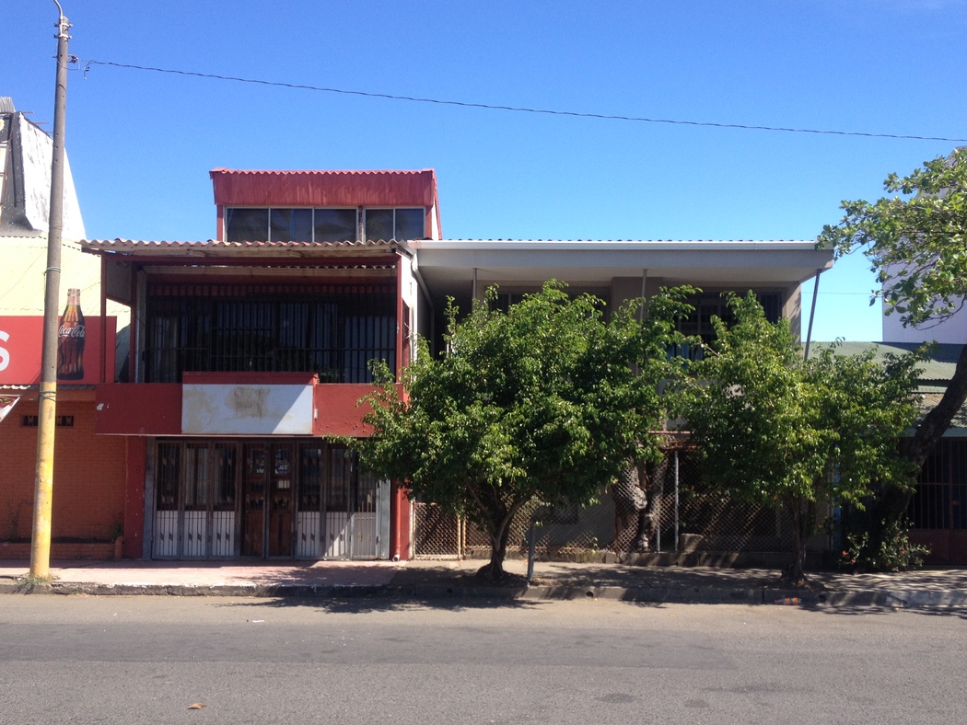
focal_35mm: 40
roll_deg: -0.1
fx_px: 1118
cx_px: 494
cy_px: 396
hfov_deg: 46.8
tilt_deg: -0.1
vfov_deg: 35.9
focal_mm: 4.28
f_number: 2.4
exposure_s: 1/920
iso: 50
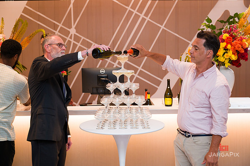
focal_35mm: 46
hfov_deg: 42.8
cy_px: 83
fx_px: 319
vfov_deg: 29.2
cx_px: 125
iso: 800
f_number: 3.2
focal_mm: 45
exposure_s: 1/160
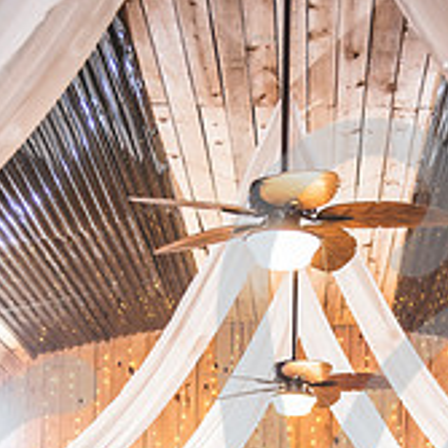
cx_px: 306
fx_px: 1274
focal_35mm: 87
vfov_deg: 18.6
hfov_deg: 19.9
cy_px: 571
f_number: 2.8
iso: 500
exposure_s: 1/125
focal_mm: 38
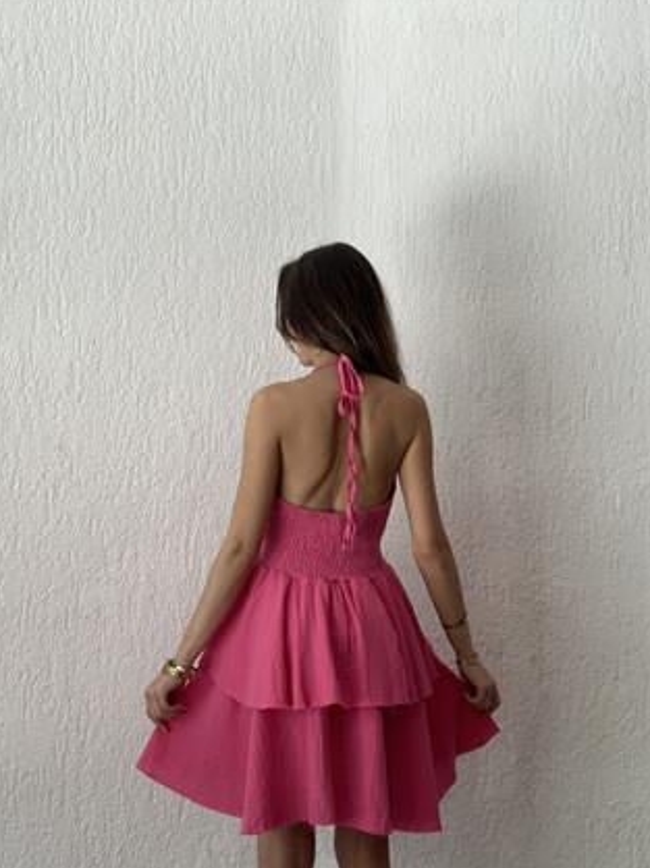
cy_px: 430
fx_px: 1228
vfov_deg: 38.9
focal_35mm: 49
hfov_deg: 29.6
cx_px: 320
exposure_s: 1/121
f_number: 1.78
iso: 80
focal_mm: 6.86
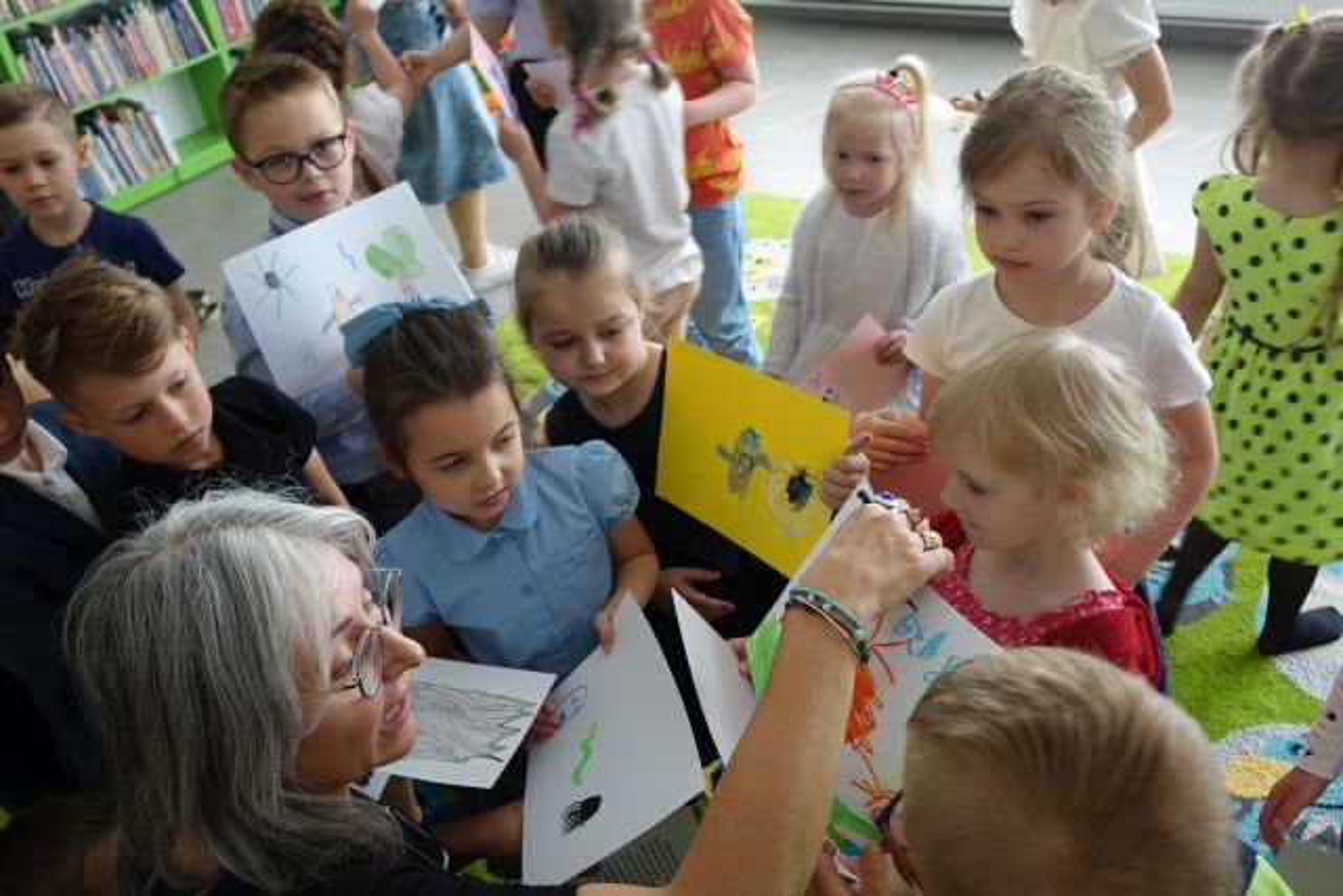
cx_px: 672
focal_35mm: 34
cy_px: 448
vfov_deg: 38.9
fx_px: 1269
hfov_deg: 55.8
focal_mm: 12.56
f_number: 2.8
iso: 125
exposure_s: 1/50
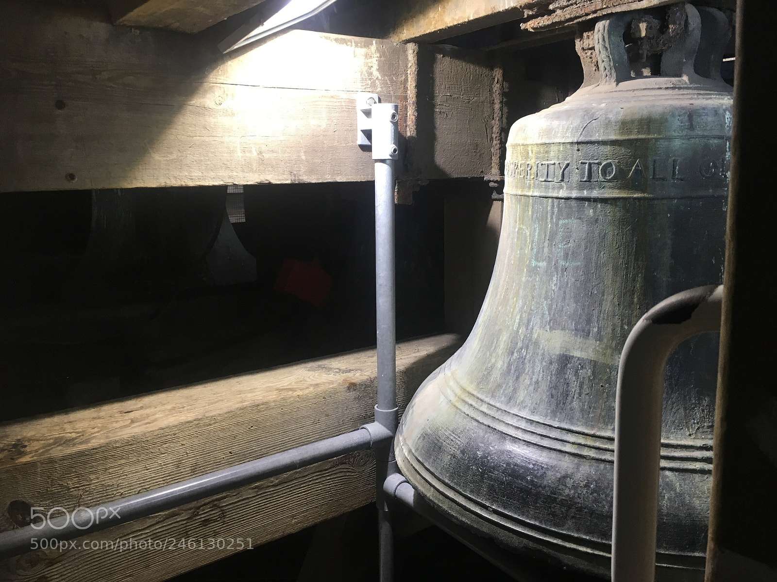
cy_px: 291
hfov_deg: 61.7
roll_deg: +0.9
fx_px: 651
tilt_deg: -10.8
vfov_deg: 48.2
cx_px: 388
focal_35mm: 29
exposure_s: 1/33
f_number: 2.2
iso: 50
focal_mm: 4.15
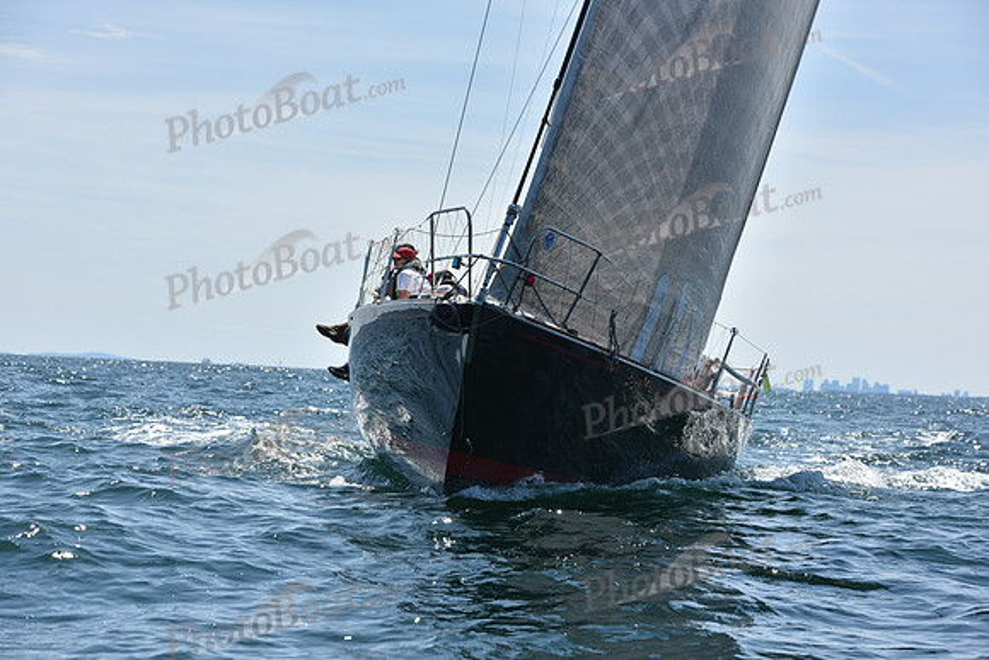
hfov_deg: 20.4
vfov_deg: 13.7
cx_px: 494
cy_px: 330
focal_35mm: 100
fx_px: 2748
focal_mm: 100
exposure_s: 1/1600
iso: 250
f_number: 6.3
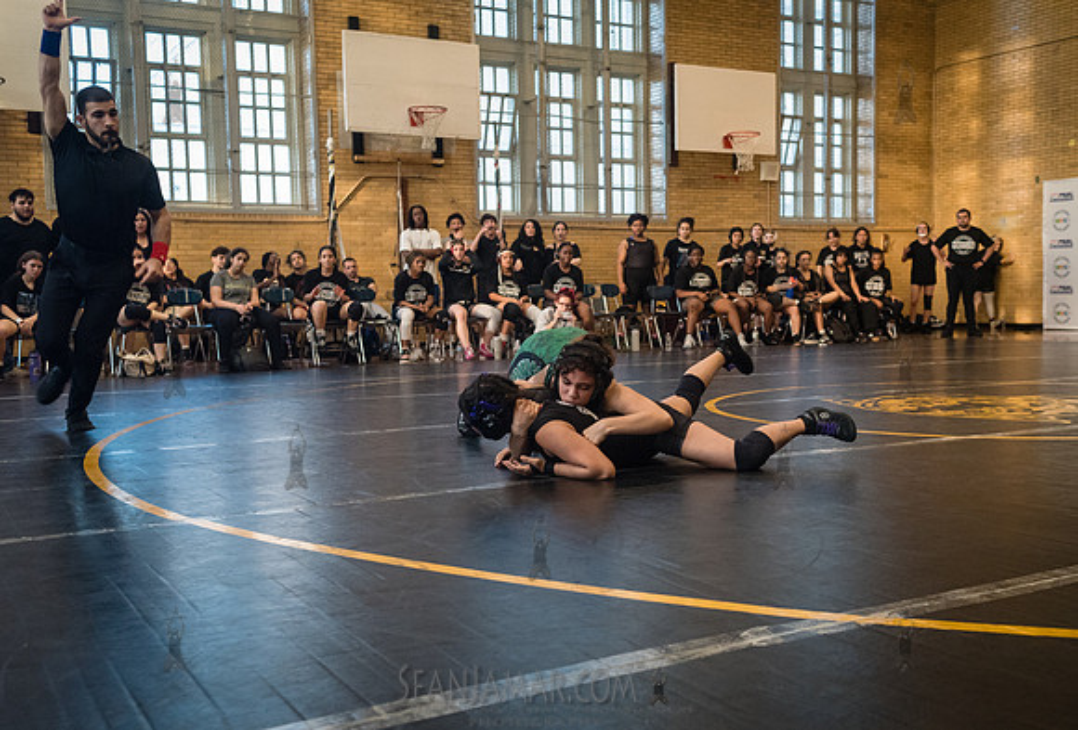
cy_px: 396
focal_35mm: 38
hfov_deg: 49.9
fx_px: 1156
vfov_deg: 35.0
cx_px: 594
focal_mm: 35
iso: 4000
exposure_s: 1/320
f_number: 4
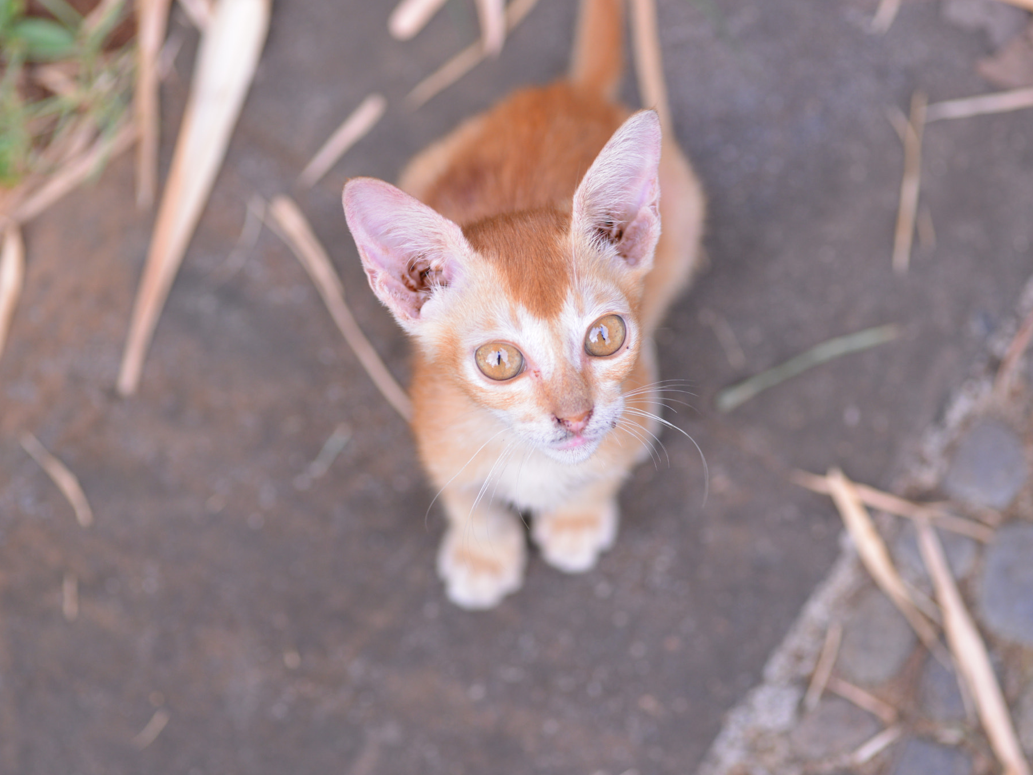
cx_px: 573
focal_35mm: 109
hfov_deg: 18.0
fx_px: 3253
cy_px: 390
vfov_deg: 13.6
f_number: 4.5
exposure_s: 1/320
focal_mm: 100
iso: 800
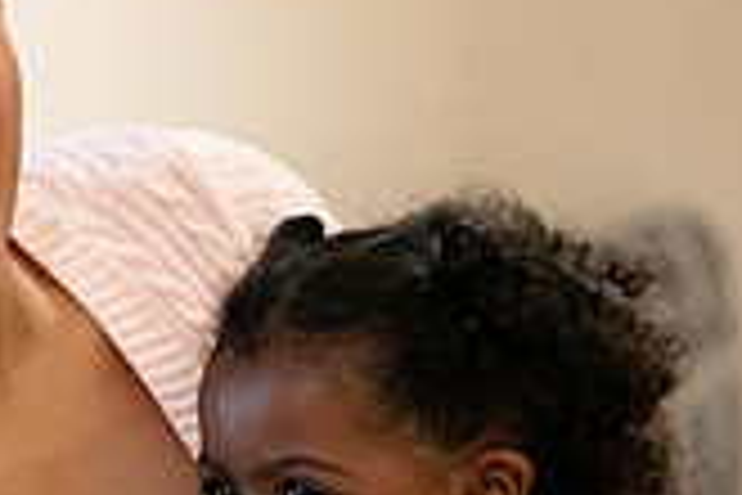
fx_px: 14447
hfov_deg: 2.9
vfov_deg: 2.0
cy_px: 304
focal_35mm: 701
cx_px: -81
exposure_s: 1/500
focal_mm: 200
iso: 2500
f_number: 2.8
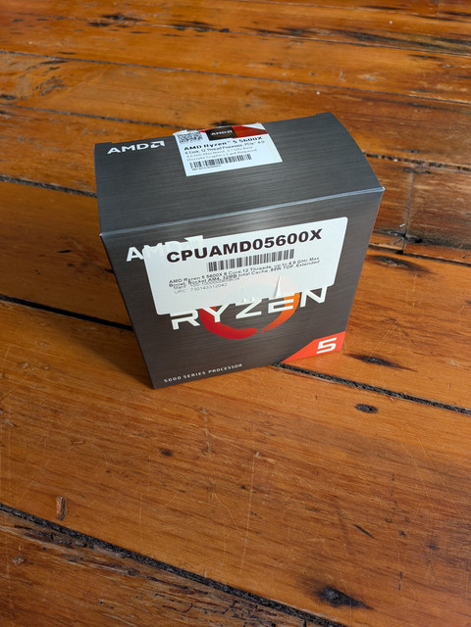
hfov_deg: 56.8
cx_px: 236
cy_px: 314
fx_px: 435
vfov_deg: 71.6
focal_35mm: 24
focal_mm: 4.53
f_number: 1.7
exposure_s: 1/232
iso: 29
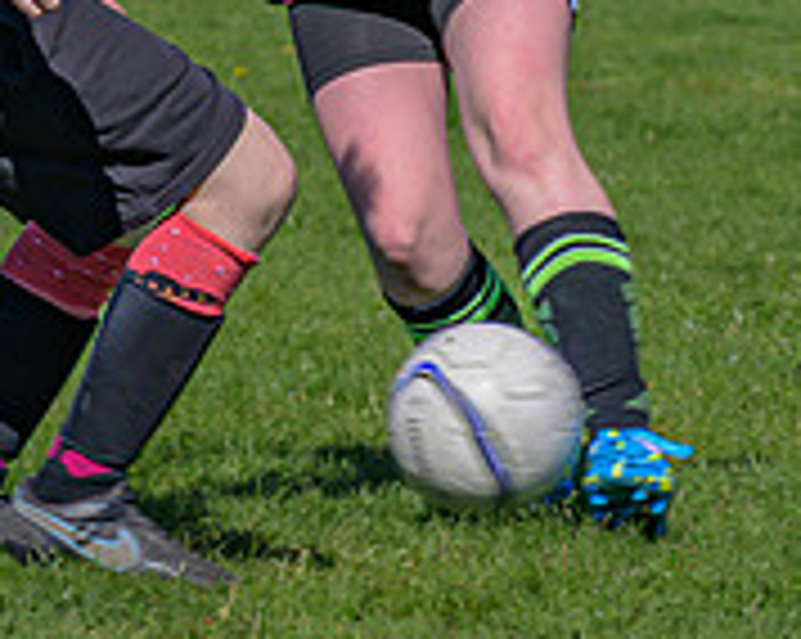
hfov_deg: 3.4
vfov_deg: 2.7
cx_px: 363
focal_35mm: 567
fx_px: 13427
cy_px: -539
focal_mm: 120
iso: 160
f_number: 7.1
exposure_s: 1/500
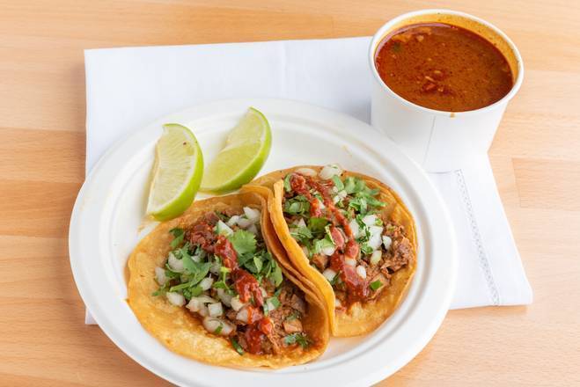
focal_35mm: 70
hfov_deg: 28.8
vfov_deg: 19.5
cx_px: 290
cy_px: 194
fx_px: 1128
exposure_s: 1/200
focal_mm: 70
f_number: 13
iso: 100
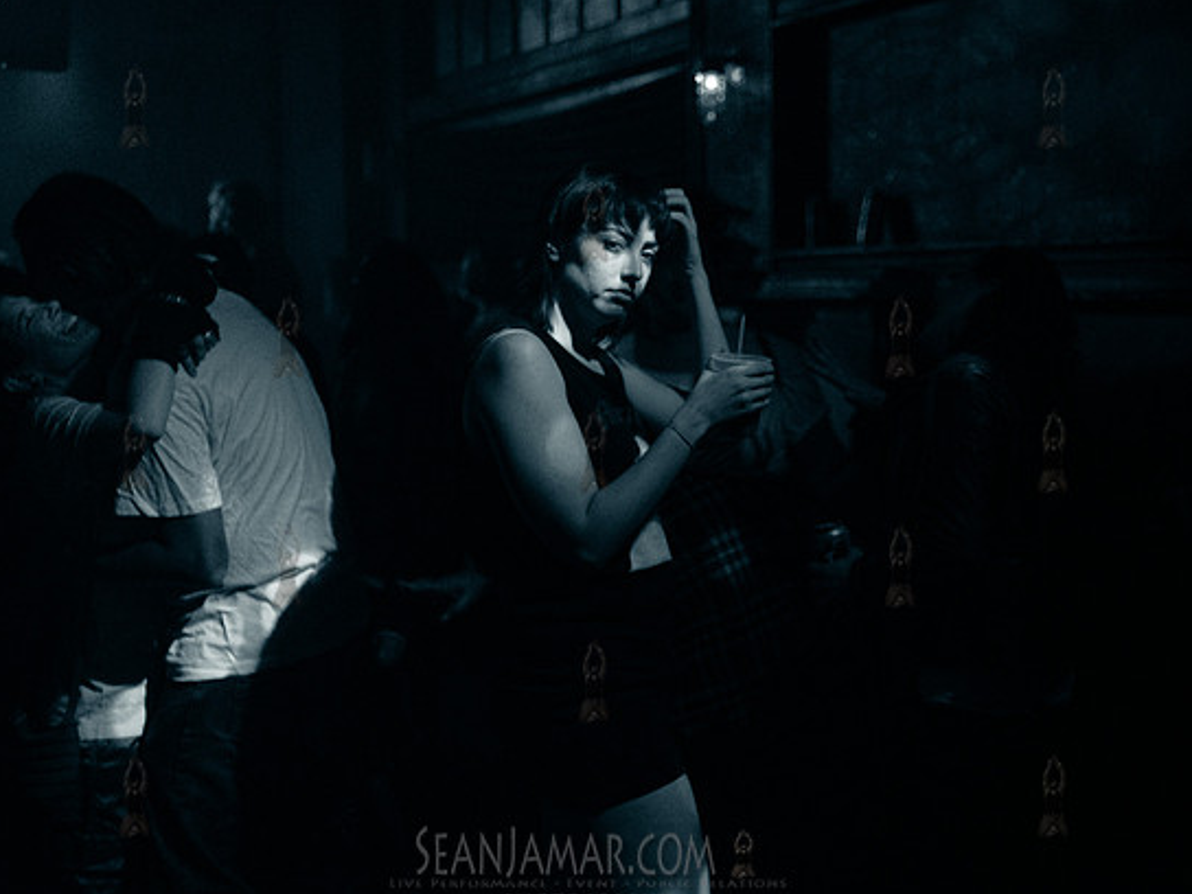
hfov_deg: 39.1
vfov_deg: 30.2
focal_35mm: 48
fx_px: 1653
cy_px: 378
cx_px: 807
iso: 4000
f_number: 2
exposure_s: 1/200
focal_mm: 35
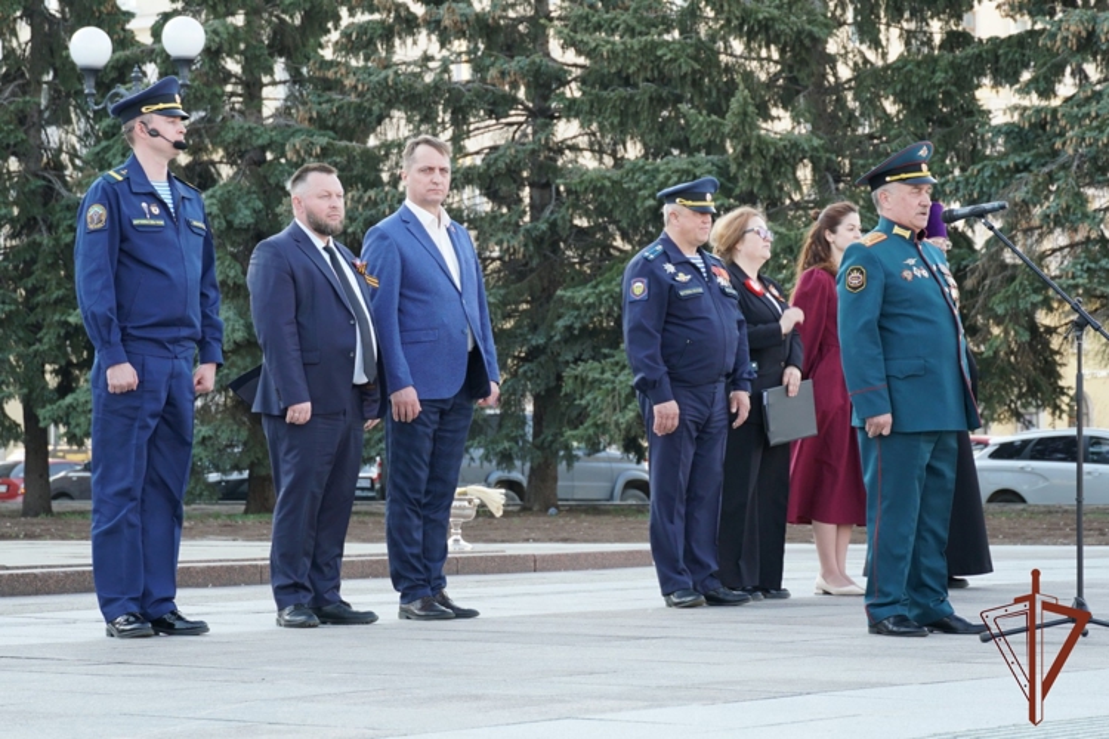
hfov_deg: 21.2
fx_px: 2957
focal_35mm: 96
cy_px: 370
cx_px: 554
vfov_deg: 14.3
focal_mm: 64
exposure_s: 1/100
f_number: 5.6
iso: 250
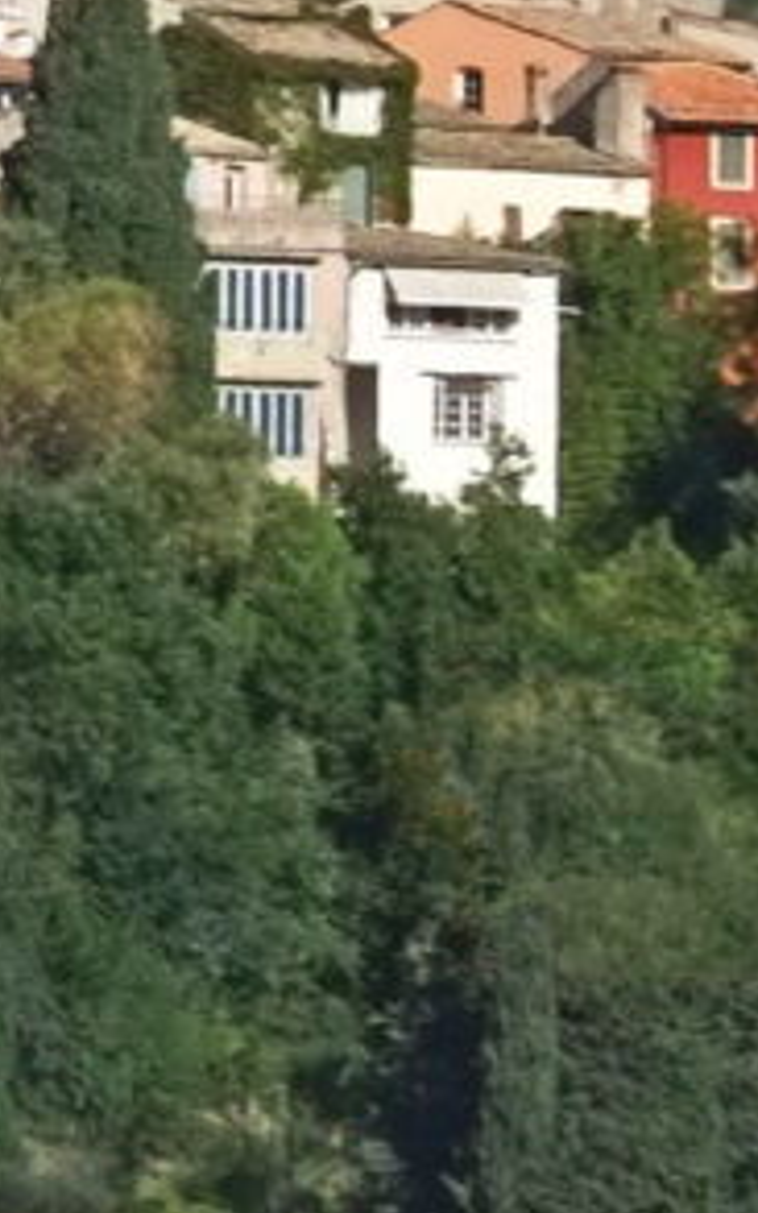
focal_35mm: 1202
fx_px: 39749
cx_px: -3479
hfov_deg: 1.1
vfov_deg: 1.7
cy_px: -221
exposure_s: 1/1000
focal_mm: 90
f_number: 7.1
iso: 200
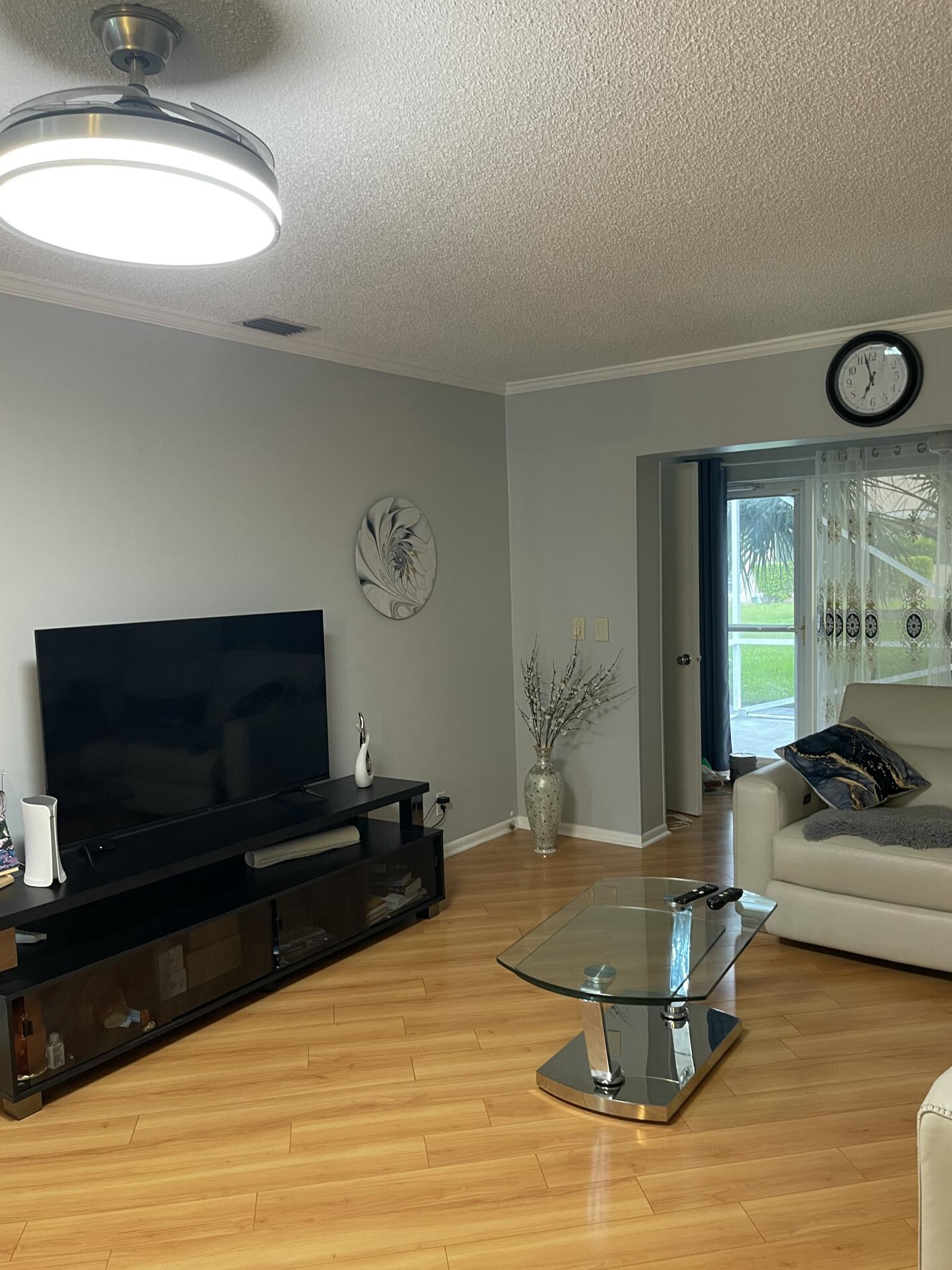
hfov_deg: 53.1
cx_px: 481
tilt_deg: -7.2
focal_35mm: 26
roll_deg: +2.4
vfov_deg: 67.3
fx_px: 953
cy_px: 652
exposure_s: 1/60
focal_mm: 5.1
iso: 200
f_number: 1.6
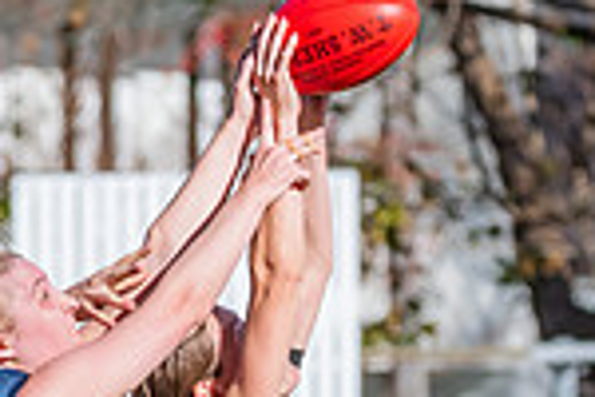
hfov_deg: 1.7
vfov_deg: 1.1
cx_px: 45
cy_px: 797
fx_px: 20113
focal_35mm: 1217
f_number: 10
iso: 800
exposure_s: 1/1600
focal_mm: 250
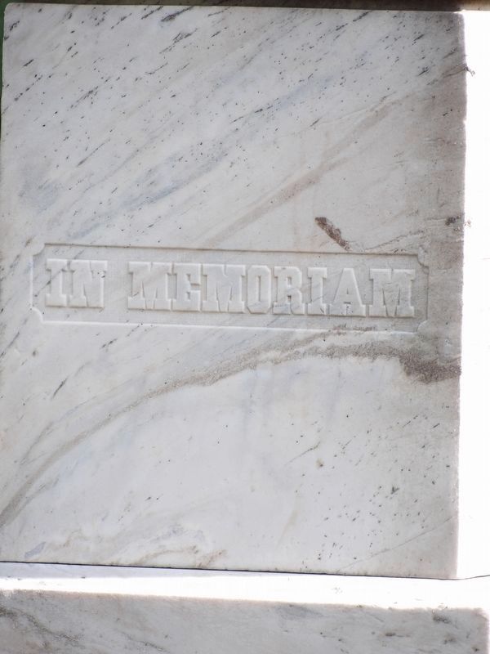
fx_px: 11400
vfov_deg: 3.3
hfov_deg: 2.5
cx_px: 245
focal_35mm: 604
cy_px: 327
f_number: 4.2
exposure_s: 1/236
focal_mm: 108.3
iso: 100
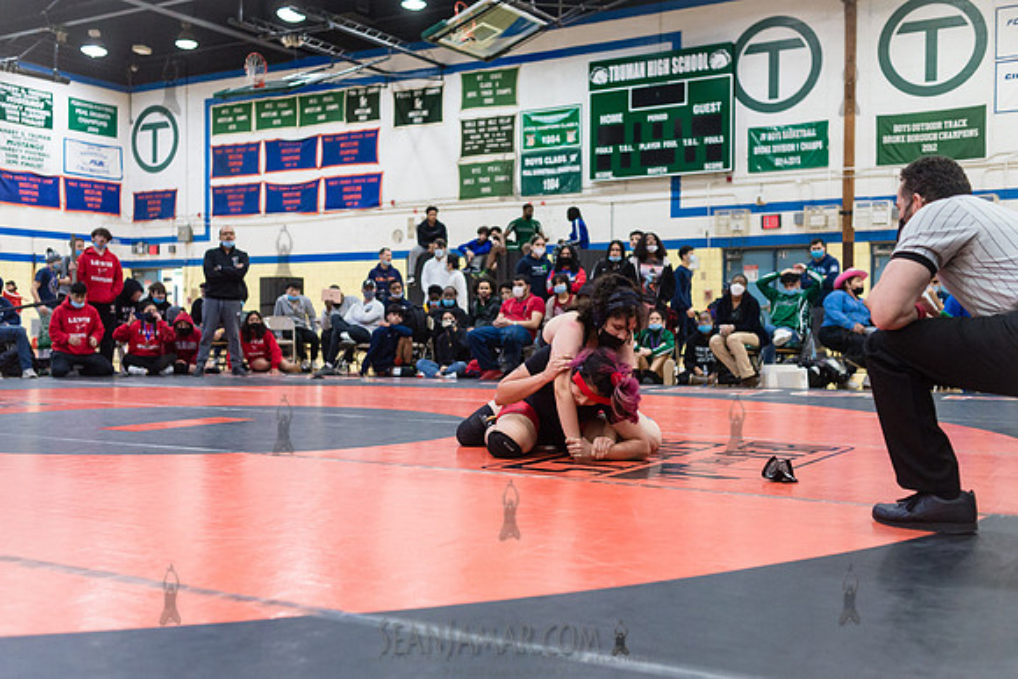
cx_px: 509
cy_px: 340
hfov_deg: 50.5
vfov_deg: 34.9
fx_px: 1080
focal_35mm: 38
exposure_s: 1/400
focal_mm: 35
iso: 4000
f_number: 3.5
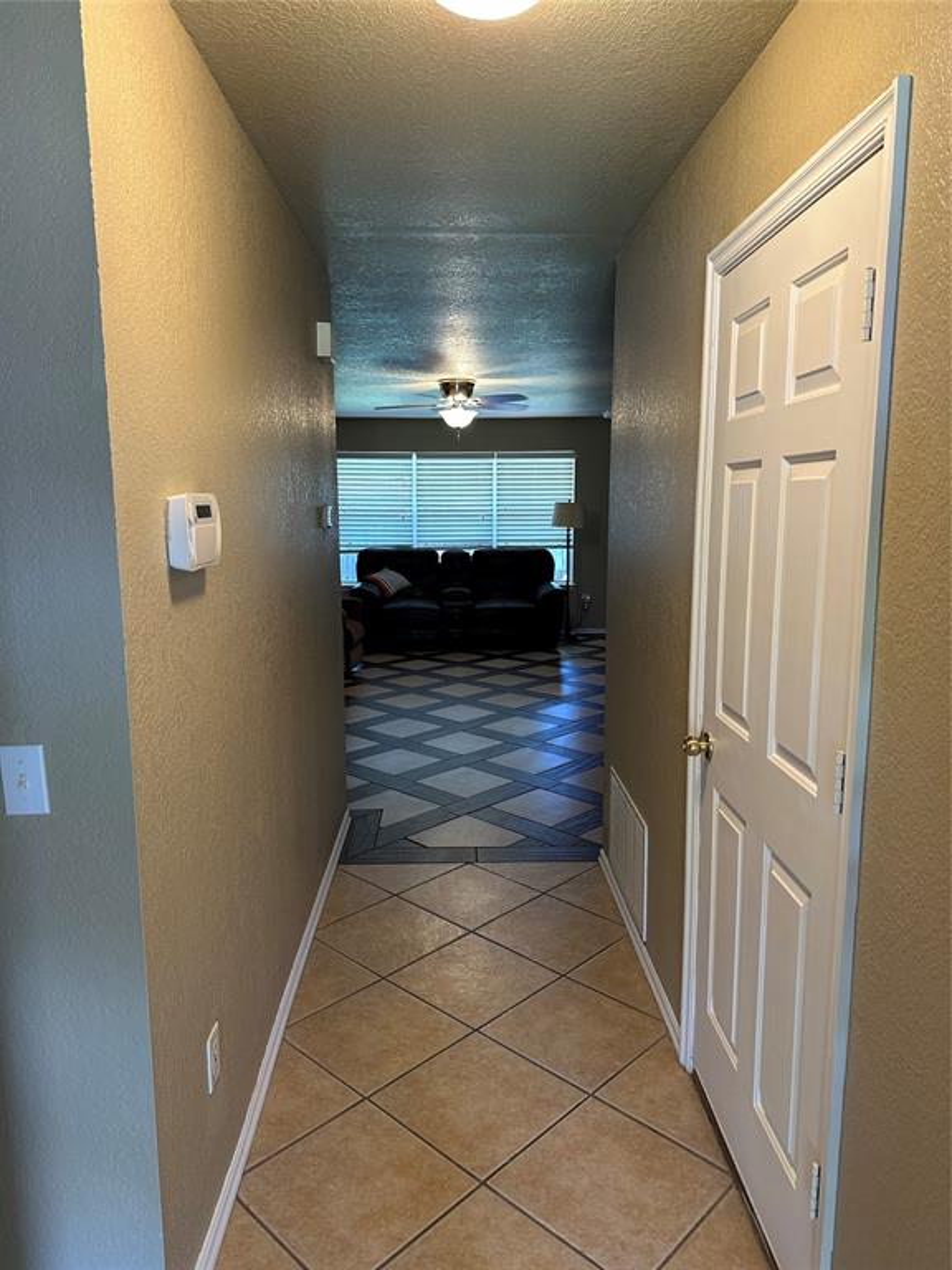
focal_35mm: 24
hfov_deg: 56.8
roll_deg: -1.4
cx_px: 476
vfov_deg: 71.6
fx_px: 880
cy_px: 635
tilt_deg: -6.5
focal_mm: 6.86
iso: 160
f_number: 1.78
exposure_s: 1/60
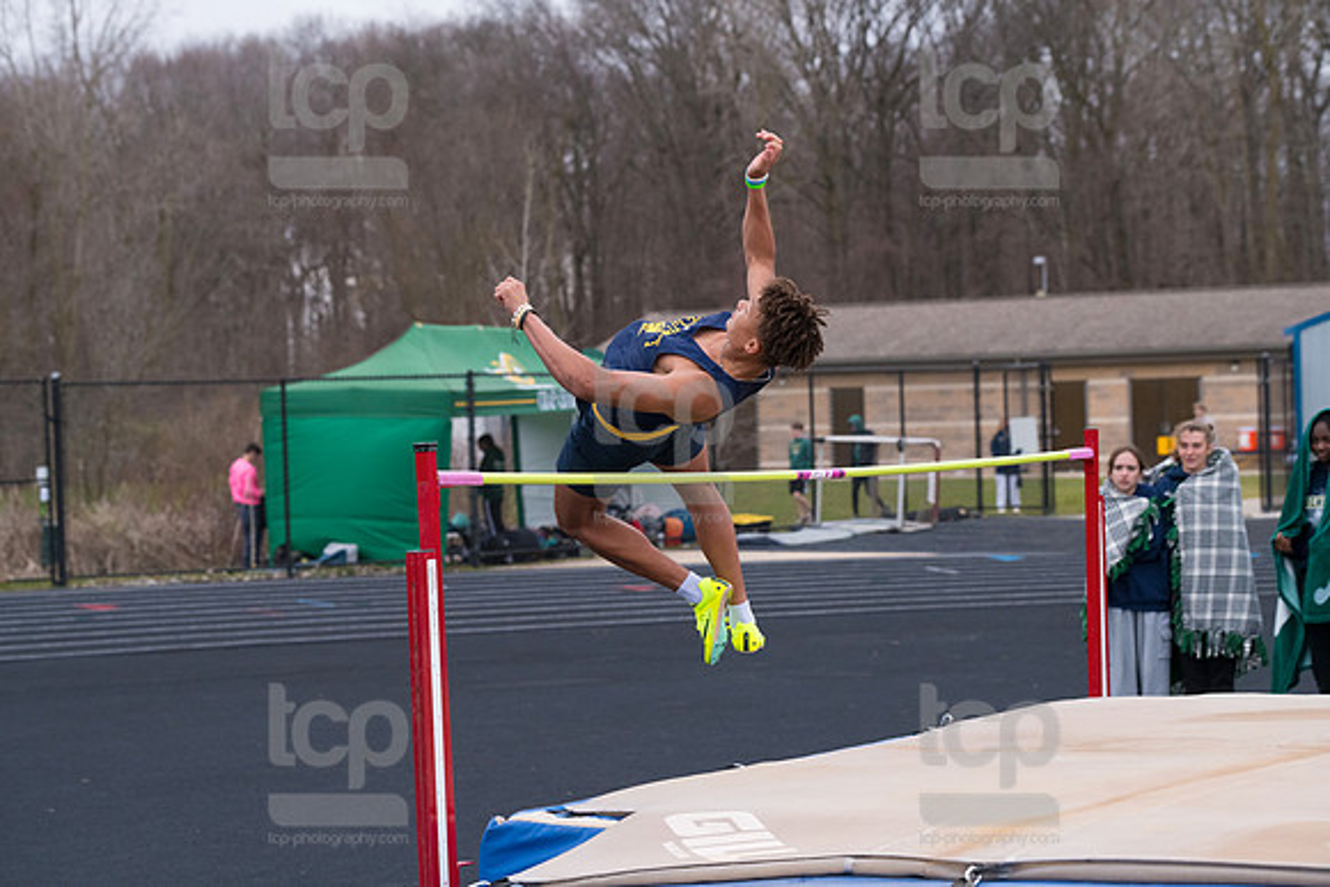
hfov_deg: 22.1
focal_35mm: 92
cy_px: 444
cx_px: 665
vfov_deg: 14.9
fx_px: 3400
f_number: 5
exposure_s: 1/2000
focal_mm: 92
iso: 2000
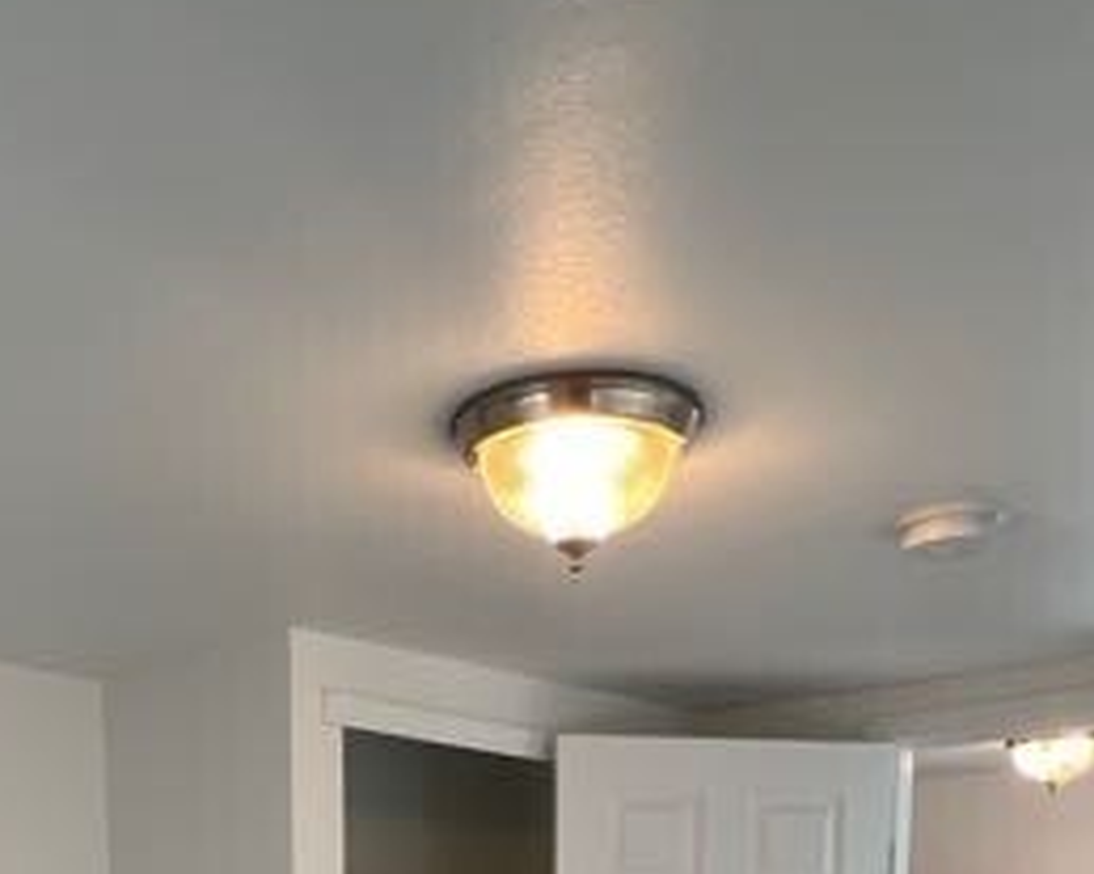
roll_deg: +1.4
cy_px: 1197
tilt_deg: -7.4
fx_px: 1327
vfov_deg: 28.4
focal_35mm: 41
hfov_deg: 44.5
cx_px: 431
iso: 125
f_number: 1.8
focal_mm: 1.57
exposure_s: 1/120
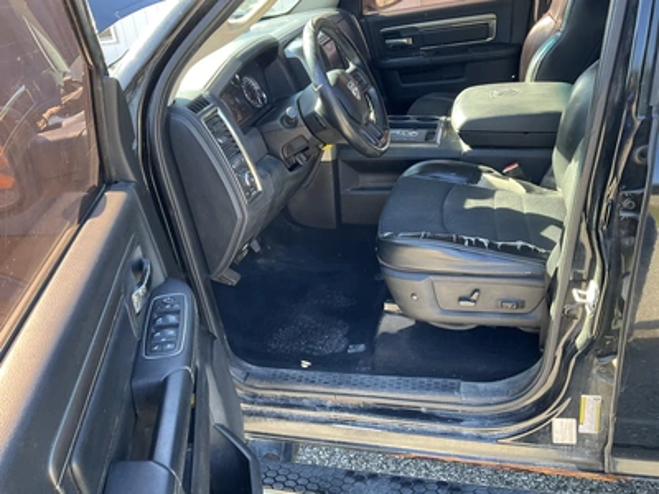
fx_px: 552
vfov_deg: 48.2
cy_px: 247
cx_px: 330
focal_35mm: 29
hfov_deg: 61.7
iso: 64
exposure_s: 1/118
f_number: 1.8
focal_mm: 3
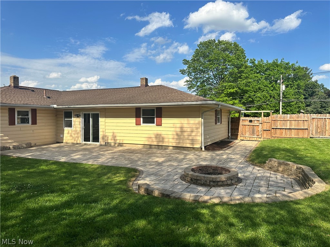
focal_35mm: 24
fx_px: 229
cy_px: 124
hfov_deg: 71.6
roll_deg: +0.0
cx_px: 165
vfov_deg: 56.8
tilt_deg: -0.9
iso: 80
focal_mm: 6.86
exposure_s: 1/3861
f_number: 1.78
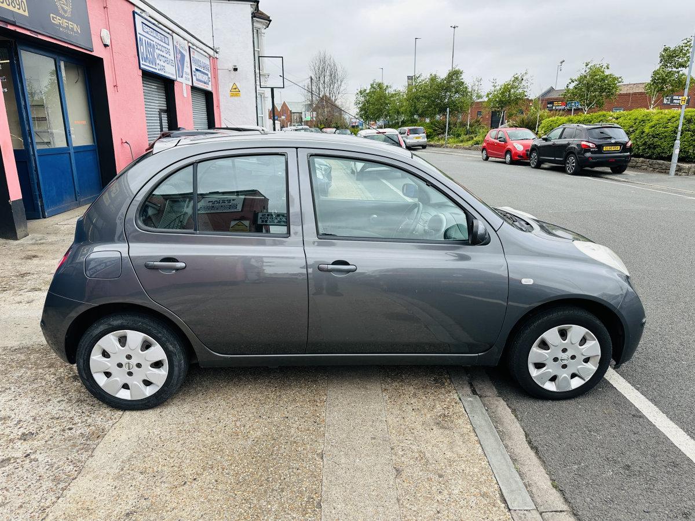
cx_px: 348
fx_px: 482
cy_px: 260
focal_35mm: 24
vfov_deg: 56.8
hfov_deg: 71.6
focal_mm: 6.86
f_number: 1.78
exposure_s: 1/121
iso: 64
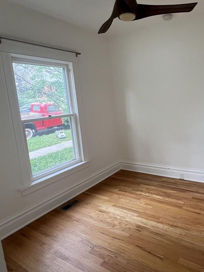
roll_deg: +4.4
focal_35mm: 22
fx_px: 173
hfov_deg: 58.8
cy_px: 120
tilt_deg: -6.5
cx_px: 146
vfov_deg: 76.1
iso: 250
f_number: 1.8
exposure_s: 1/99
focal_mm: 1.57
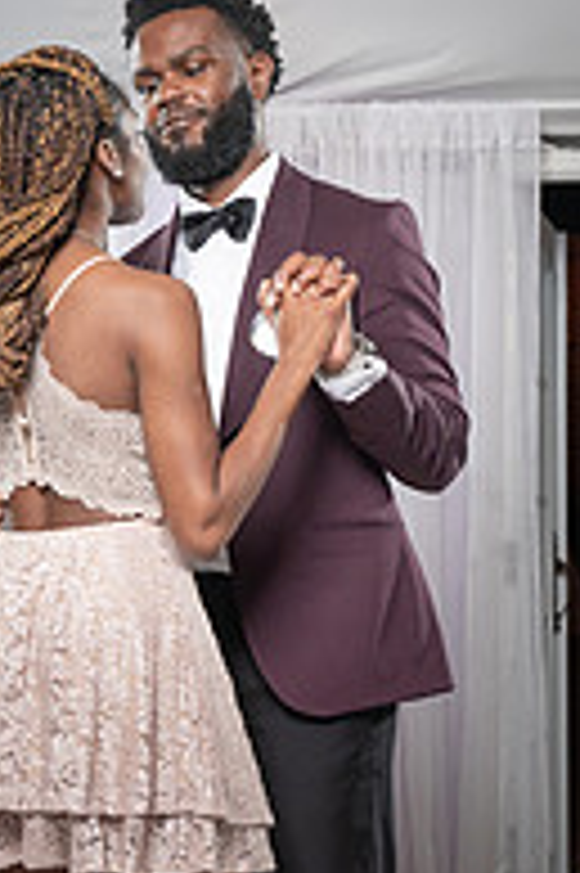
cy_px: 500
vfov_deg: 20.0
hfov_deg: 13.4
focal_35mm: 102
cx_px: 162
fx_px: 2469
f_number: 5.6
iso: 1000
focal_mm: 44
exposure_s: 1/200
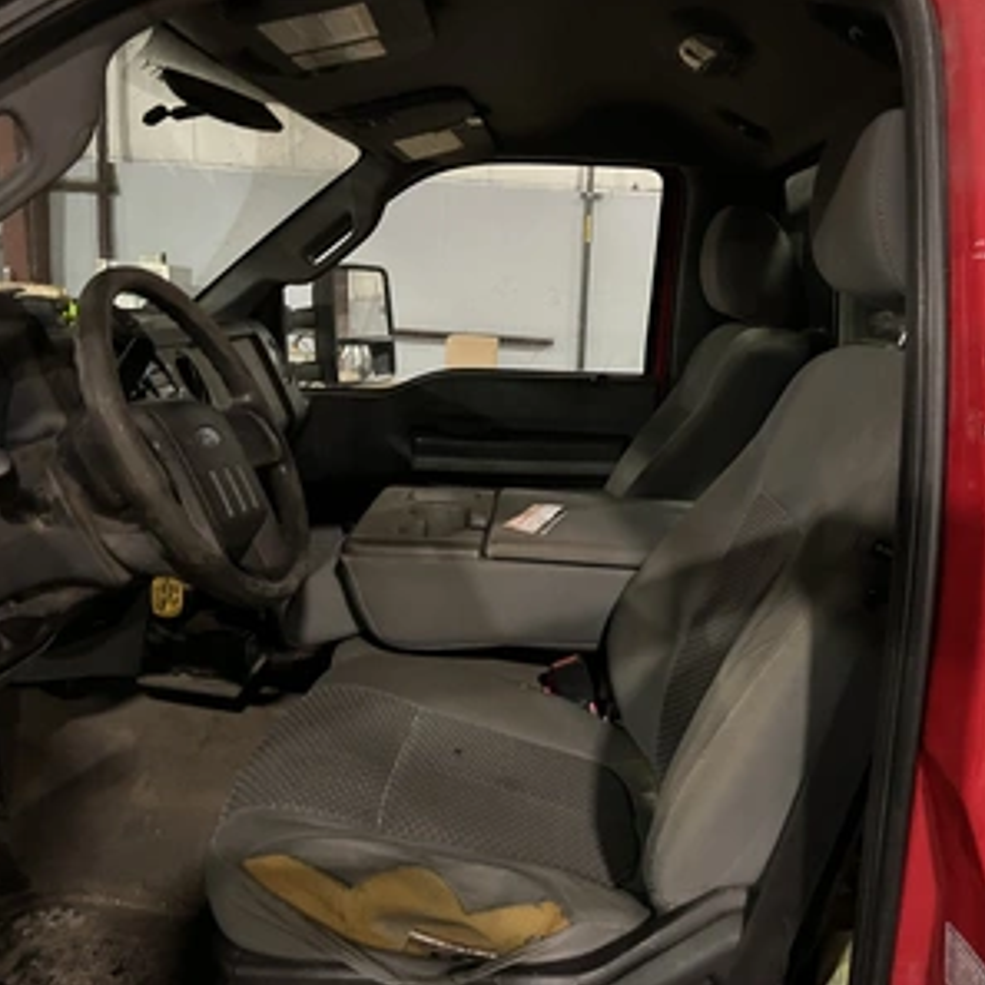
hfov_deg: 52.1
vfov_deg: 52.5
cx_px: 597
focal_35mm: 31
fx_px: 998
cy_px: 491
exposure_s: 1/30
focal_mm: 5.1
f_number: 1.6
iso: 800
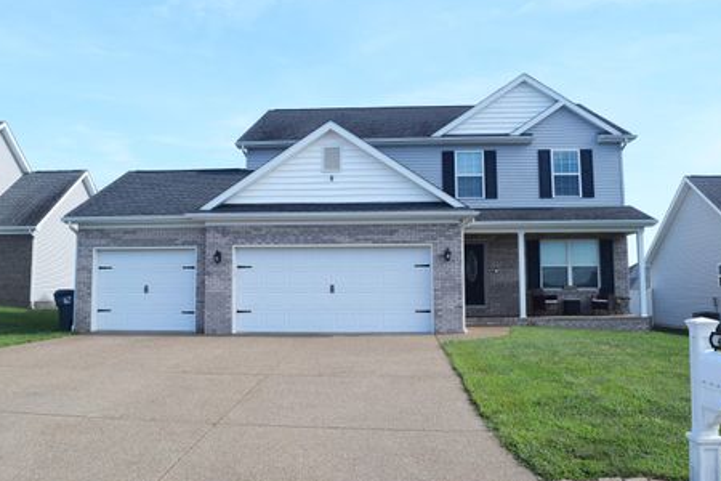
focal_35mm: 30
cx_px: 349
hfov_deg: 61.9
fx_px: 601
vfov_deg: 43.6
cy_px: 233
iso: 200
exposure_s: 1/320
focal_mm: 18
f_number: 9
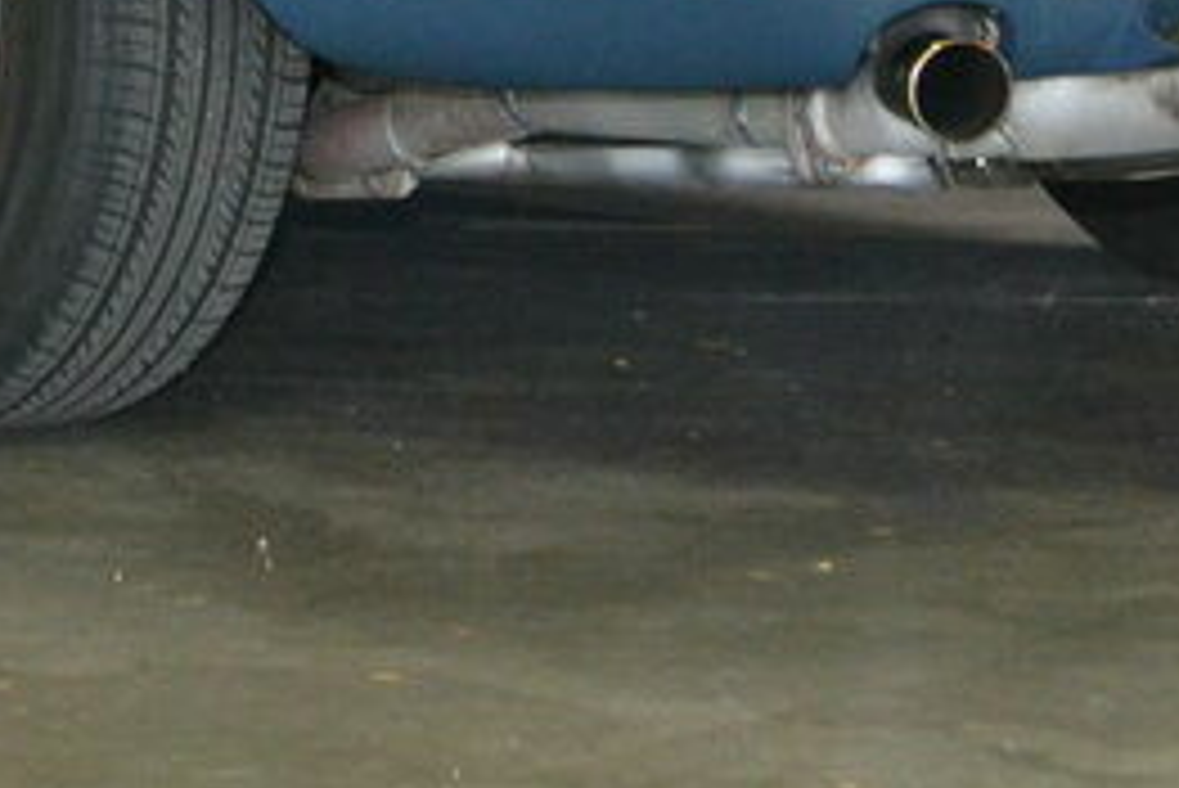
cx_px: -369
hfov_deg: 7.4
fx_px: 9011
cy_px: -1004
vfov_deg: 4.9
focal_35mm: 275
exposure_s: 1/60
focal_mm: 40
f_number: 5.3
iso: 1250
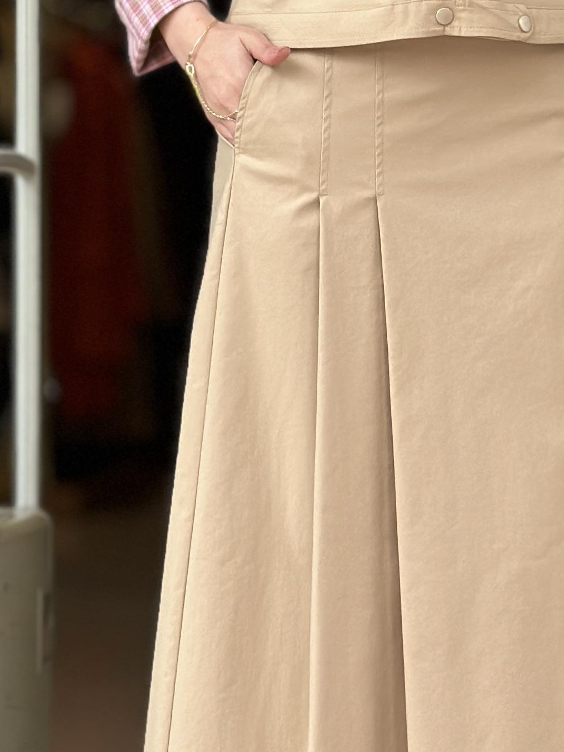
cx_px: 446
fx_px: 3106
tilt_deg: +1.8
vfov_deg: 13.7
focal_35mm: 143
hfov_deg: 10.3
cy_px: 156
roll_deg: -0.3
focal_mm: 6.86
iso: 80
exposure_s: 1/1120
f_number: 1.78
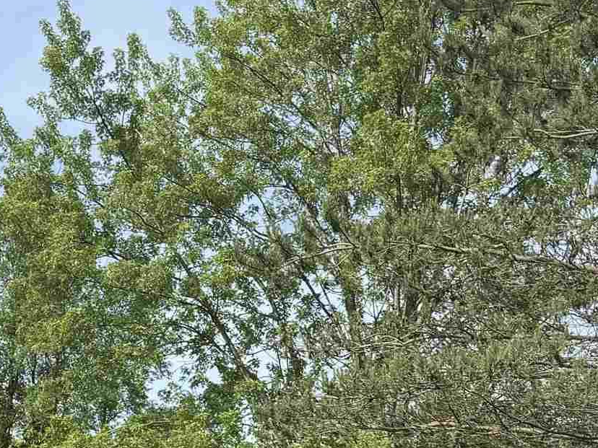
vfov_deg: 15.6
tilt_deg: +2.7
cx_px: 188
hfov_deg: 21.9
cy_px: 612
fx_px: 1537
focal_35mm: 89
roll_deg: -1.9
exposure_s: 1/3145
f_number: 1.78
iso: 80
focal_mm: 6.76
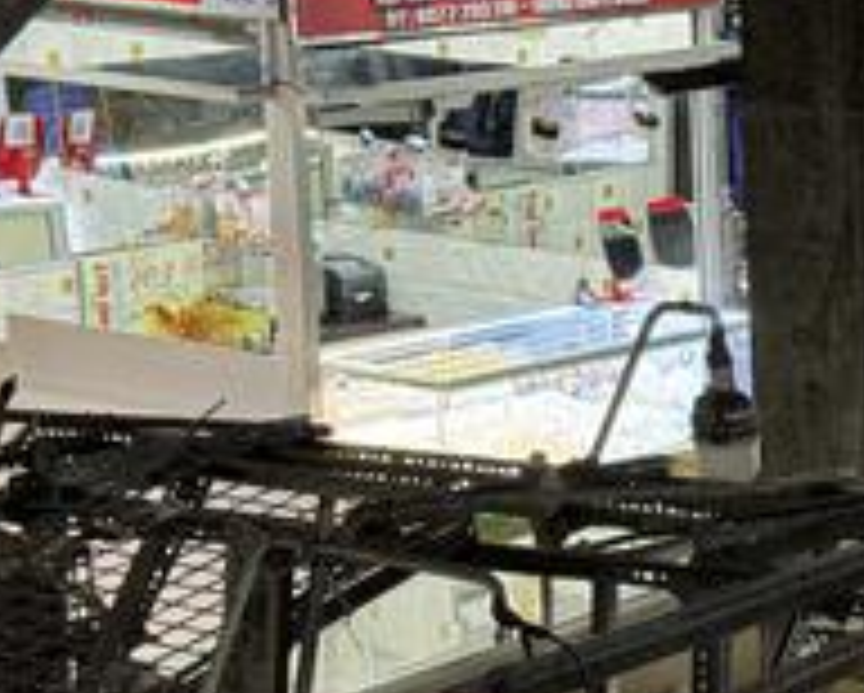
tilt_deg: -16.2
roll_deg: +0.6
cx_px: 1152
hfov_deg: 12.0
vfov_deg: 9.8
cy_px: 765
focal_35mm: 156
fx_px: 3993
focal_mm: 6.76
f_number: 1.78
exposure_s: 1/50
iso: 100
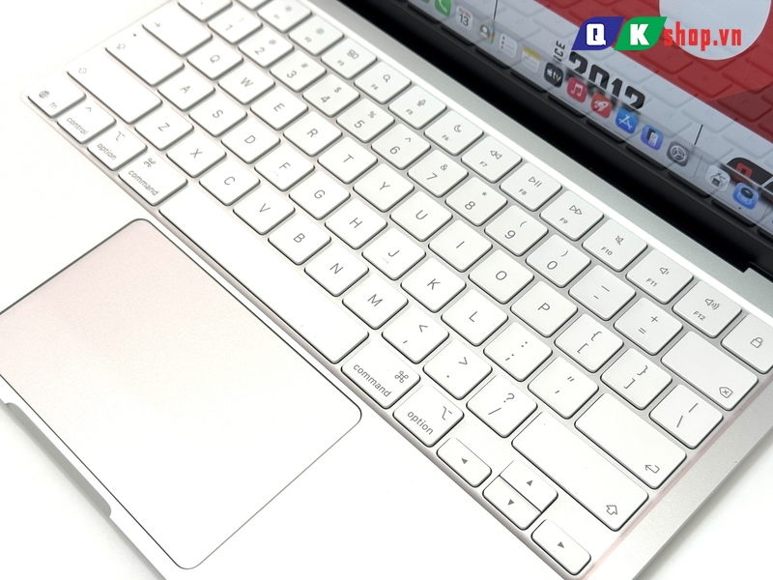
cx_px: 386
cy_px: 290
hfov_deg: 39.7
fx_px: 1072
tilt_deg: -54.6
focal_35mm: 48
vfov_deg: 30.3
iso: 64
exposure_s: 1/164
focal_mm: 6.76
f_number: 1.78
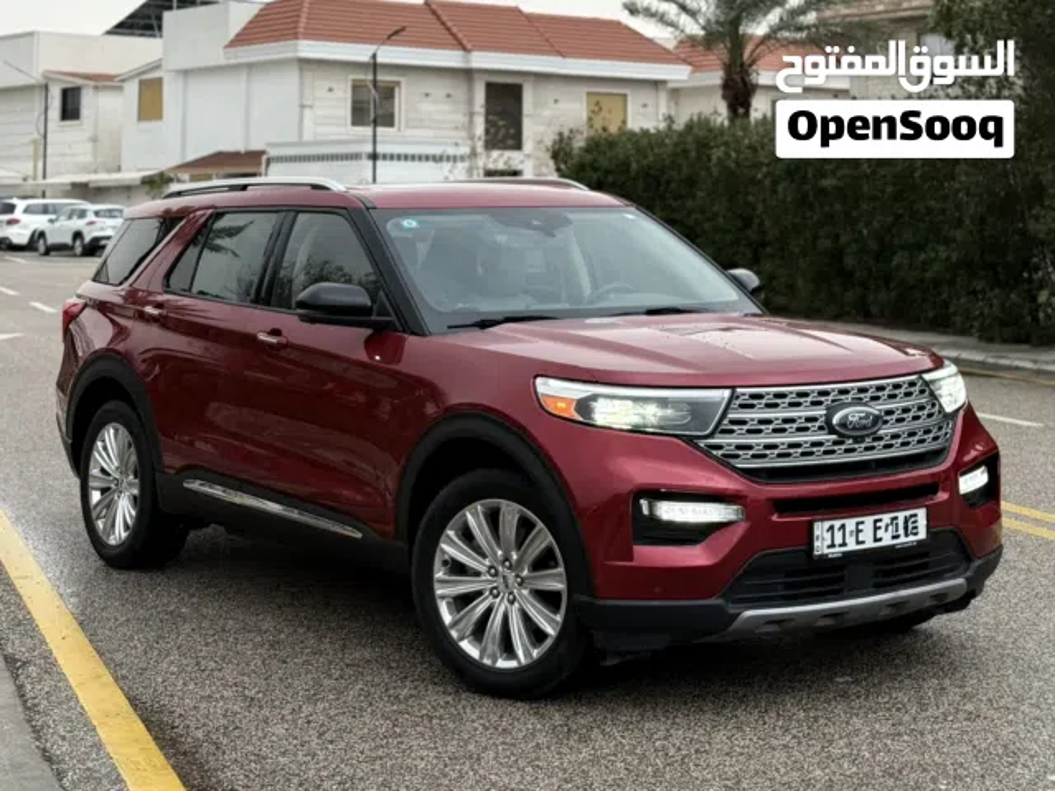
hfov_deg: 39.7
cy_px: 396
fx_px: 1463
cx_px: 528
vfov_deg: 30.3
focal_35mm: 48
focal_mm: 6.76
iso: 200
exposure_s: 1/121
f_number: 1.78
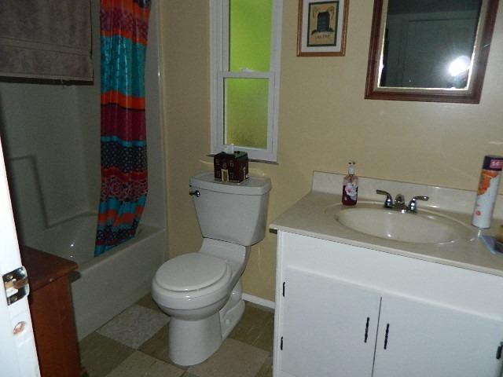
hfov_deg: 69.4
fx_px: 363
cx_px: 252
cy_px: 188
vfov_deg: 54.9
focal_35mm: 25
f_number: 8.7
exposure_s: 1/30
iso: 200
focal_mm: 4.5
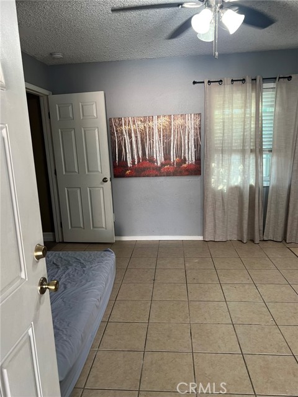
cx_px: 149
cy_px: 198
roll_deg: +2.3
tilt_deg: -11.1
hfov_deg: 53.1
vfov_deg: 67.3
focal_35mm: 26
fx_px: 298
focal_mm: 5.7
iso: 100
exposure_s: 1/60
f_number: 1.5
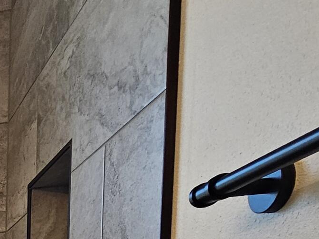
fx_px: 534
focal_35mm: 58
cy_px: 426
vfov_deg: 19.3
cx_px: -347
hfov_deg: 18.3
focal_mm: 2.2
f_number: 2.2
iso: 100
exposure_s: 1/60
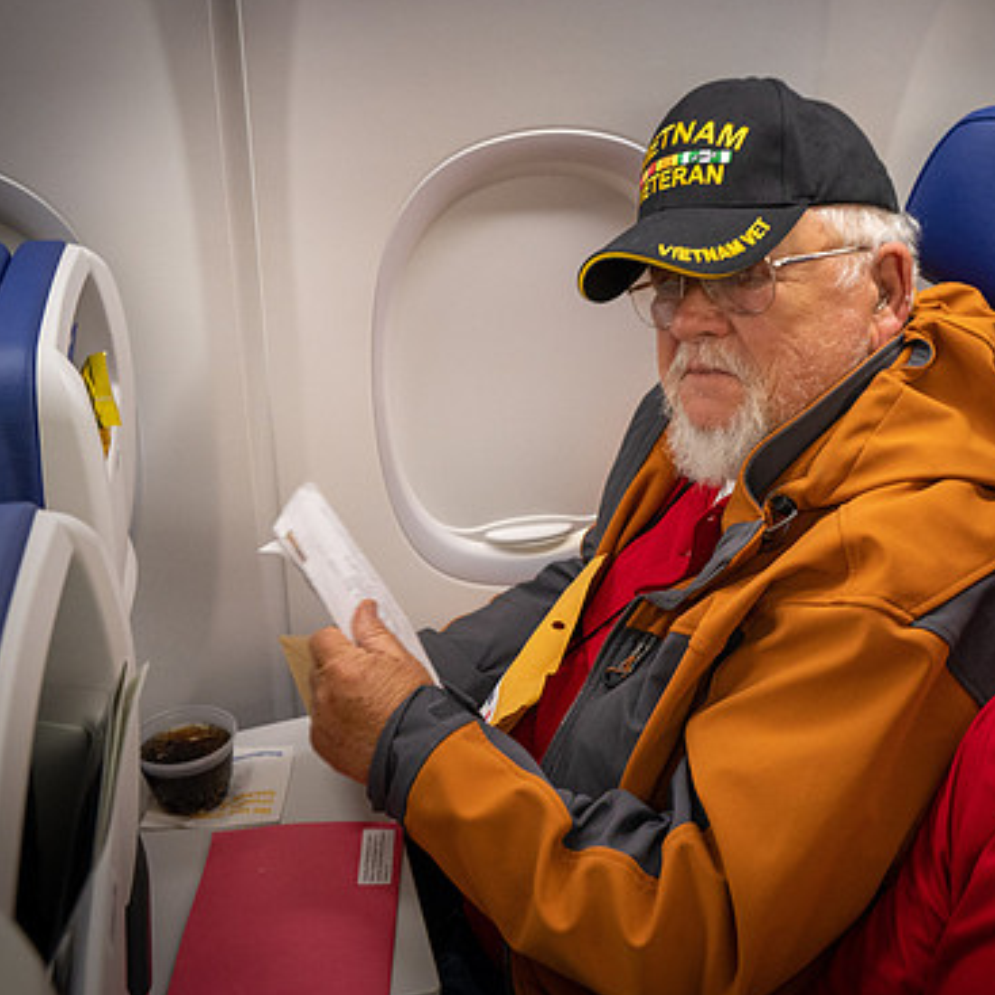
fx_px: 1463
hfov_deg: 37.2
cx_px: 651
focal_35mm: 45
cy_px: 485
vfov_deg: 37.5
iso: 4500
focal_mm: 33.5
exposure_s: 1/60
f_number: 6.3
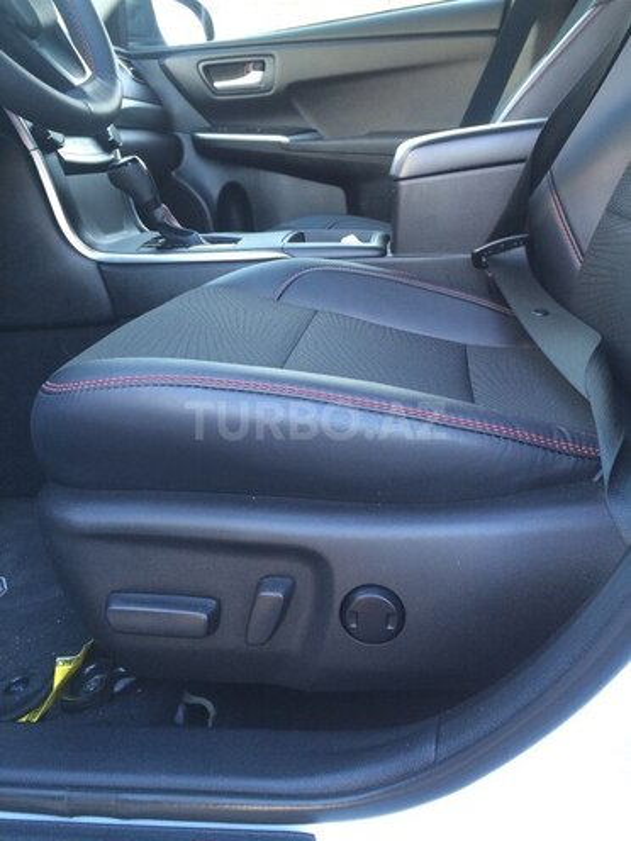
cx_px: 316
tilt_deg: -18.8
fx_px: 705
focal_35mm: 29
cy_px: 420
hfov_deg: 48.2
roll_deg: +3.3
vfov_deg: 61.7
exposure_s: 1/33
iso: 100
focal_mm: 4.15
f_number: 2.2
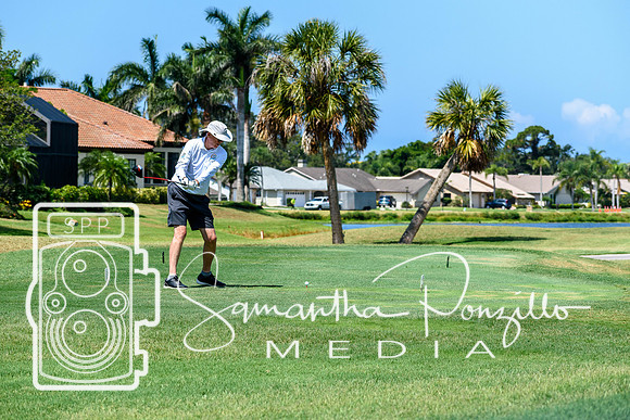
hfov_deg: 11.4
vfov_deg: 7.6
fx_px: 3151
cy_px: 210
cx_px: 315
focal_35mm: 180
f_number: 7.1
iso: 200
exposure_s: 1/800
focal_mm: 120
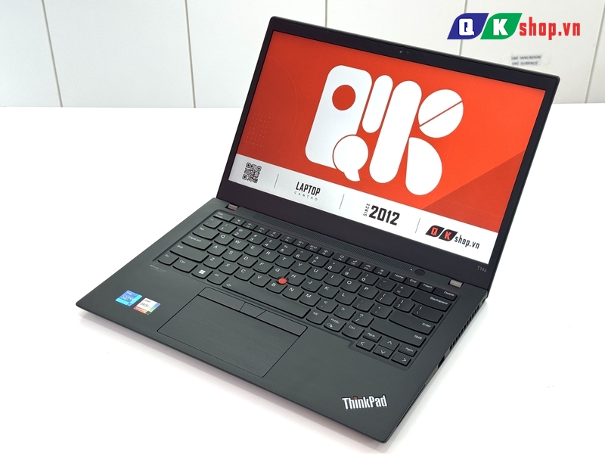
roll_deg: +1.1
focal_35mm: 48
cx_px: 302
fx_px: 839
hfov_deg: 39.7
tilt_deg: -34.4
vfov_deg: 30.3
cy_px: 227
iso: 50
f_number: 1.78
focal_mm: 6.76
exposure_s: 1/121
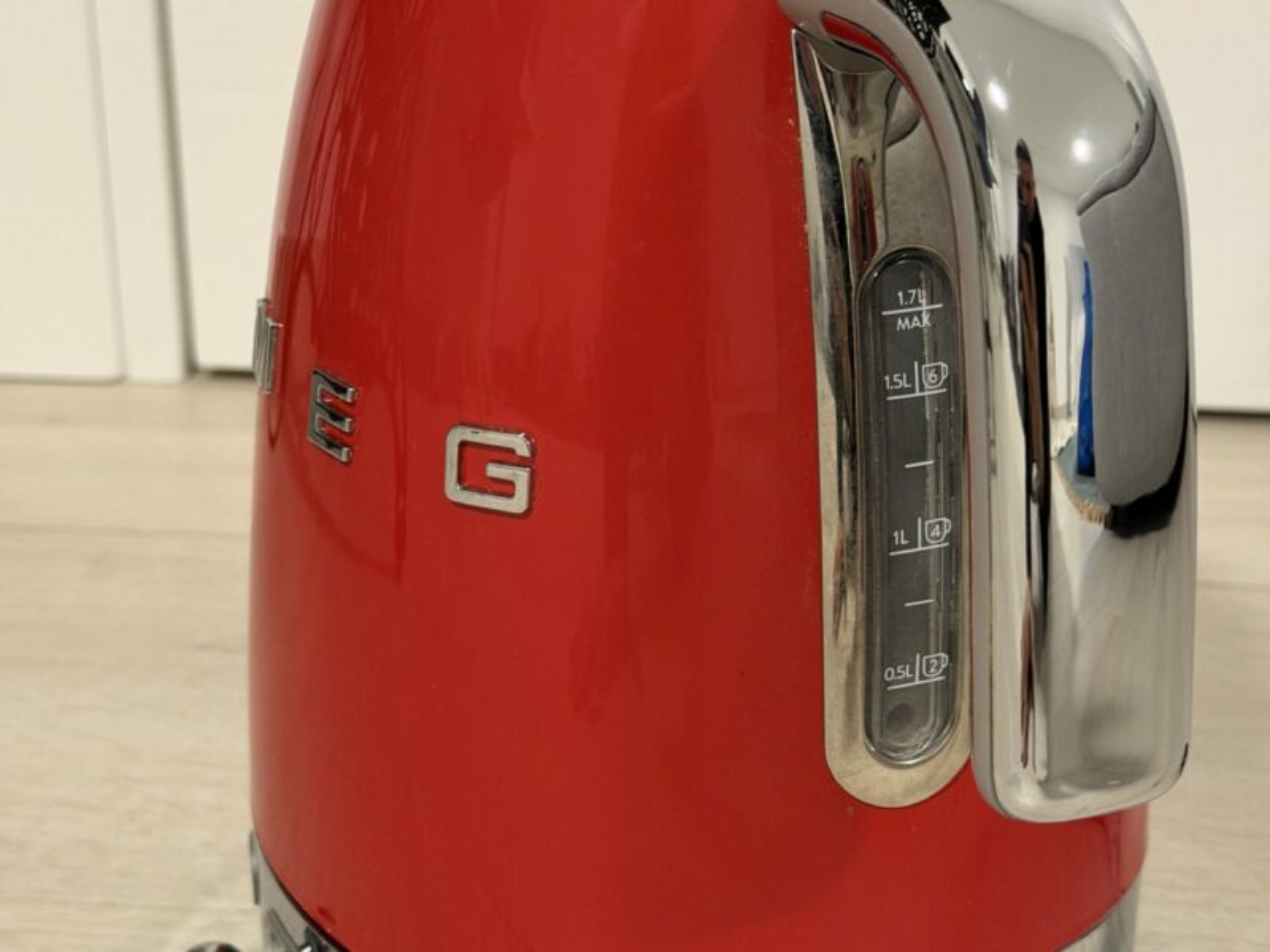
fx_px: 1761
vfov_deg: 30.3
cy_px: 476
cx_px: 635
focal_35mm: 48
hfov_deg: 39.7
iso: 250
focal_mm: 6.76
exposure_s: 1/41
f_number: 1.78
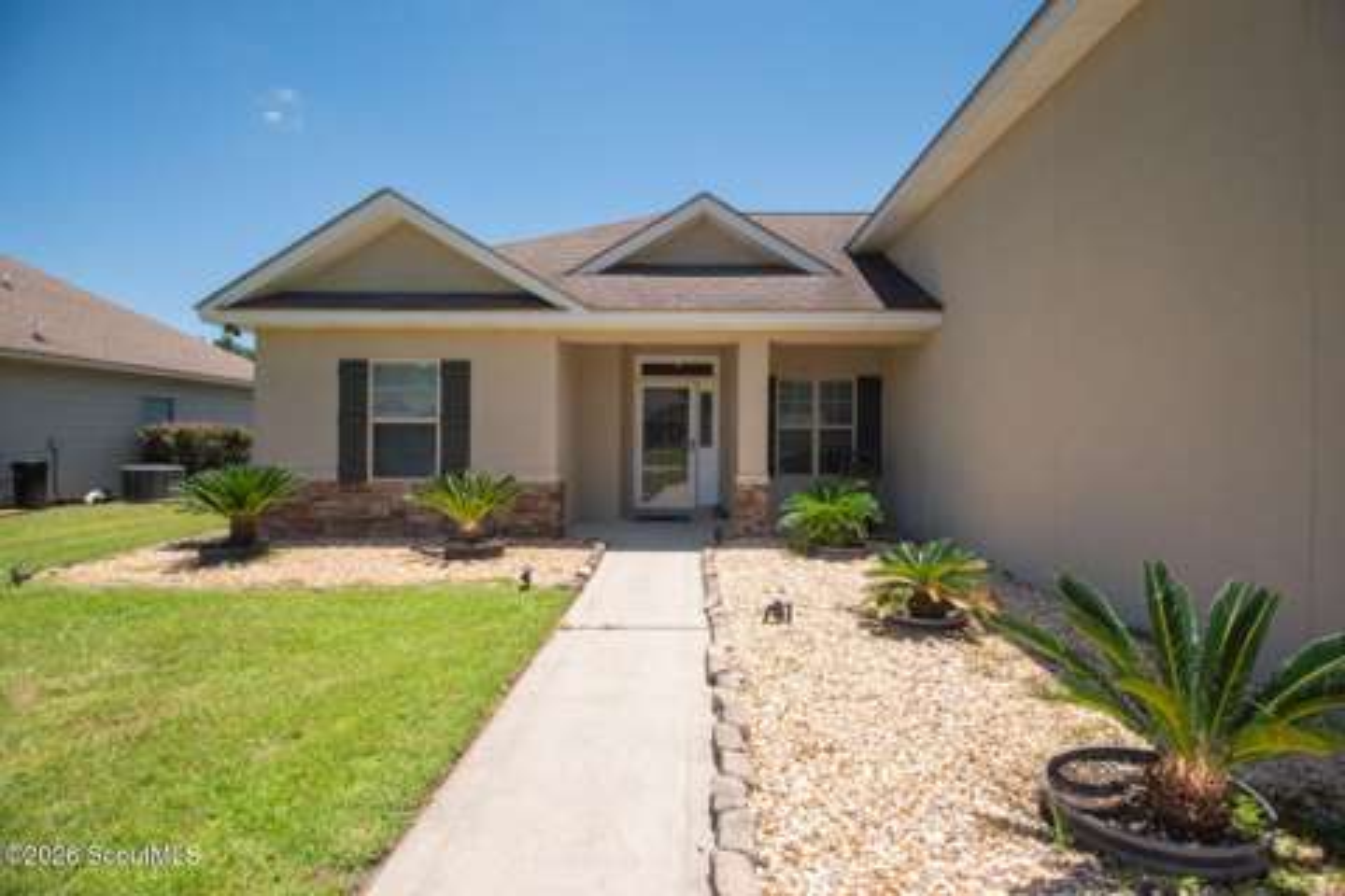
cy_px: 448
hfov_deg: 100.4
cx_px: 672
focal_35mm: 15
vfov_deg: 77.3
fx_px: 560
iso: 1000
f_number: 4
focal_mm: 10
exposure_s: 1/4000
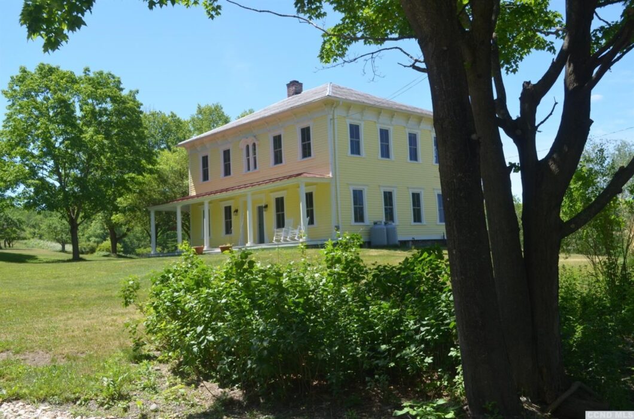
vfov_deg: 36.7
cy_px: 210
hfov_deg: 53.2
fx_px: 632
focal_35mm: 36
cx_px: 317
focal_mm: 24
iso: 200
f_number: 8
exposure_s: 1/250
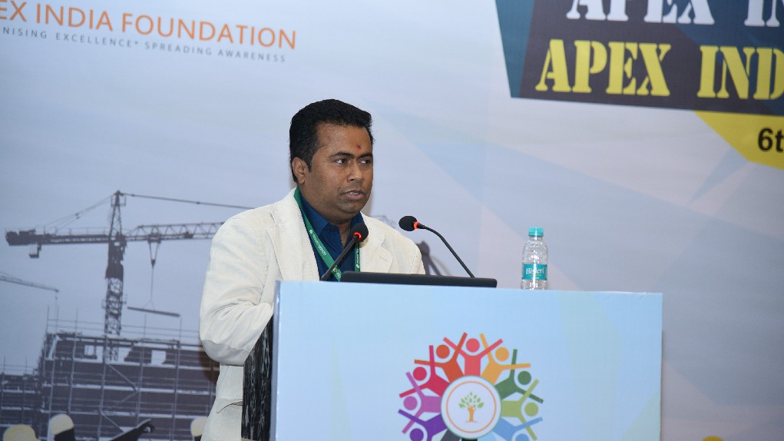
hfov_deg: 17.0
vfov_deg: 9.6
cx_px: 392
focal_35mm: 126
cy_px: 260
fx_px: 2619
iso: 1000
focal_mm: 120
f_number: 4
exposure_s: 1/80
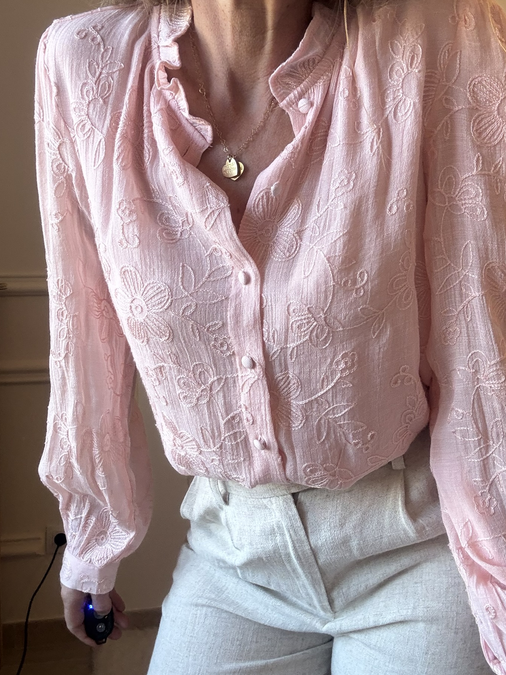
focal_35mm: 34
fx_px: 663
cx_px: 259
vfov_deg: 53.9
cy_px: 314
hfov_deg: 41.8
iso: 64
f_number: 1.9
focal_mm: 2.69
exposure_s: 1/100
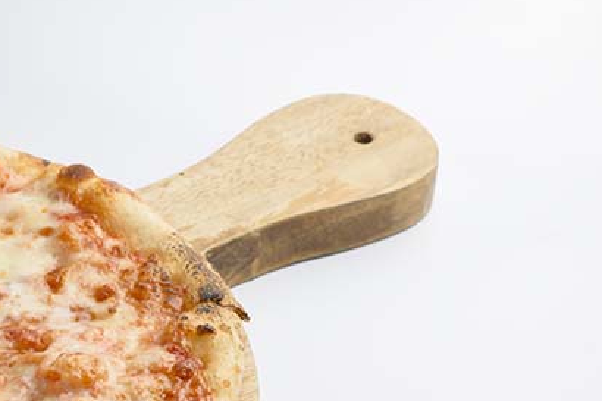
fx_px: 3326
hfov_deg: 10.2
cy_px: 413
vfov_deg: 6.9
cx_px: -85
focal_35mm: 199
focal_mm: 85
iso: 80
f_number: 8.5
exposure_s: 1/200
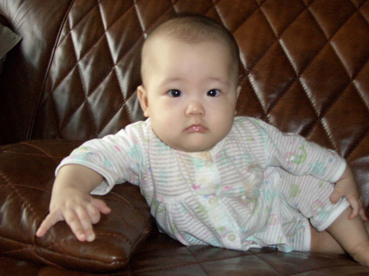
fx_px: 394
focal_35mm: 37
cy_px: 145
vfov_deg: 38.6
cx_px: 204
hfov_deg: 50.1
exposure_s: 1/60
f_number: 2.8
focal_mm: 7.1
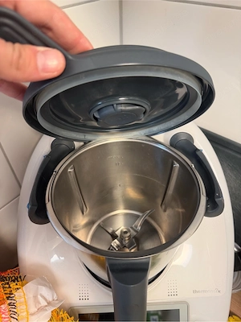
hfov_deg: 56.8
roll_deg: +1.1
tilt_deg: -44.0
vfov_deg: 71.6
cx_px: 120
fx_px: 223
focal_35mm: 24
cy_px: 161
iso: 200
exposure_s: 1/50
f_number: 1.78
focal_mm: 6.76
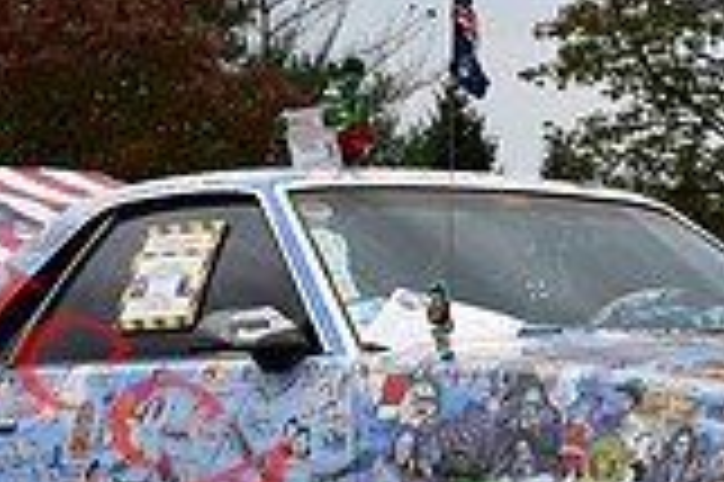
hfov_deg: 15.8
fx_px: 2612
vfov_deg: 10.4
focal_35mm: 130
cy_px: 561
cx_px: 396
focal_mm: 24
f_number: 9
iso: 400
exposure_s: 1/160
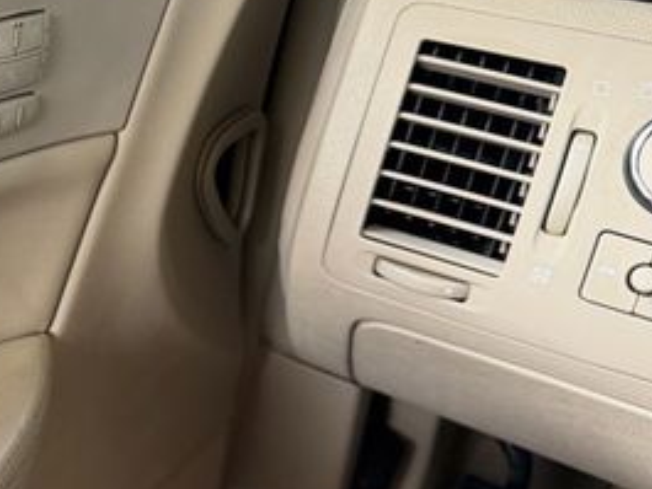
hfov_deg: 30.3
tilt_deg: -30.1
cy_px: 238
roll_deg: -3.9
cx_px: -37
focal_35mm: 58
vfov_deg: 25.2
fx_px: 1093
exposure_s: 1/189
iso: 200
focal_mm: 6.76
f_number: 1.78
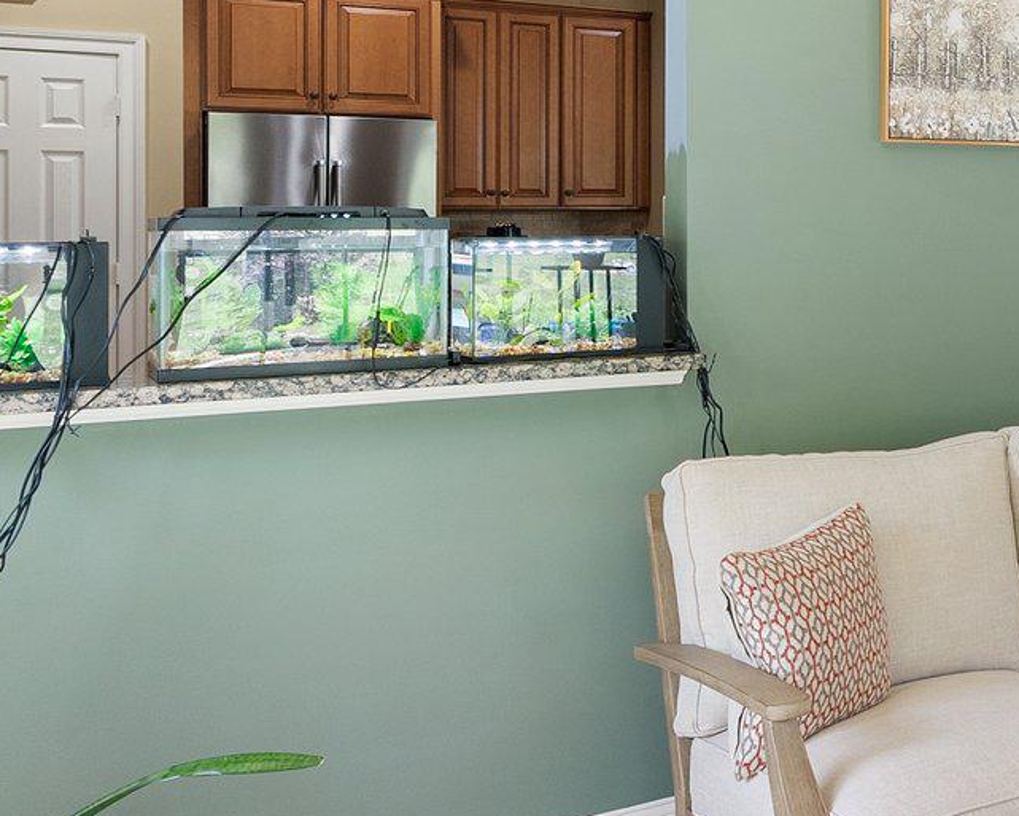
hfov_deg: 30.0
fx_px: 1448
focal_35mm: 48
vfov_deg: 31.3
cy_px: 282
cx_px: 1358
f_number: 8
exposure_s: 1/10
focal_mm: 16
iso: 640
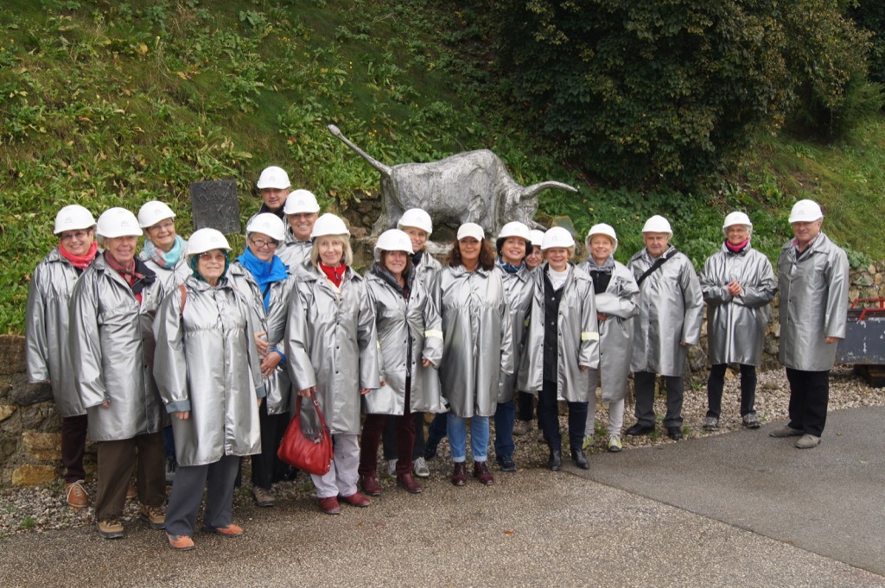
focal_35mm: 39
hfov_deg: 49.6
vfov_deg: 34.2
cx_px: 442
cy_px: 294
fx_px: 958
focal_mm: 26
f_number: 5.6
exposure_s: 1/160
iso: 200
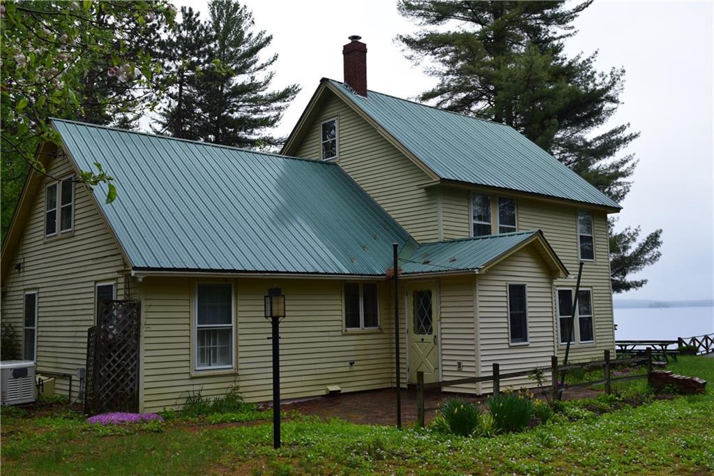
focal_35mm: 38
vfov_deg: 35.5
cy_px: 238
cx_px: 357
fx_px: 743
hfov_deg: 51.3
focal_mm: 25
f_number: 11
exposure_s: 1/400
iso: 400
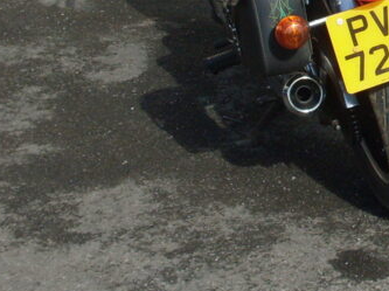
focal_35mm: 117
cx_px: 513
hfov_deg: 15.9
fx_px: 1313
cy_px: -28
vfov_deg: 12.4
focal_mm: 6.3
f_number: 8.4
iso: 80
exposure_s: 1/180
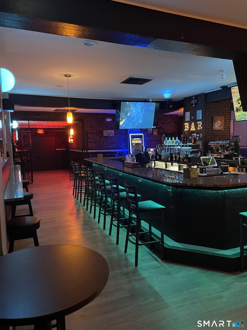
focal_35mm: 26
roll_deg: +1.4
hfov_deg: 53.1
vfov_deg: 67.3
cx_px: 124
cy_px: 165
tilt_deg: -4.7
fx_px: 247
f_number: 1.6
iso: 800
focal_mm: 4.2
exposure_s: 1/27
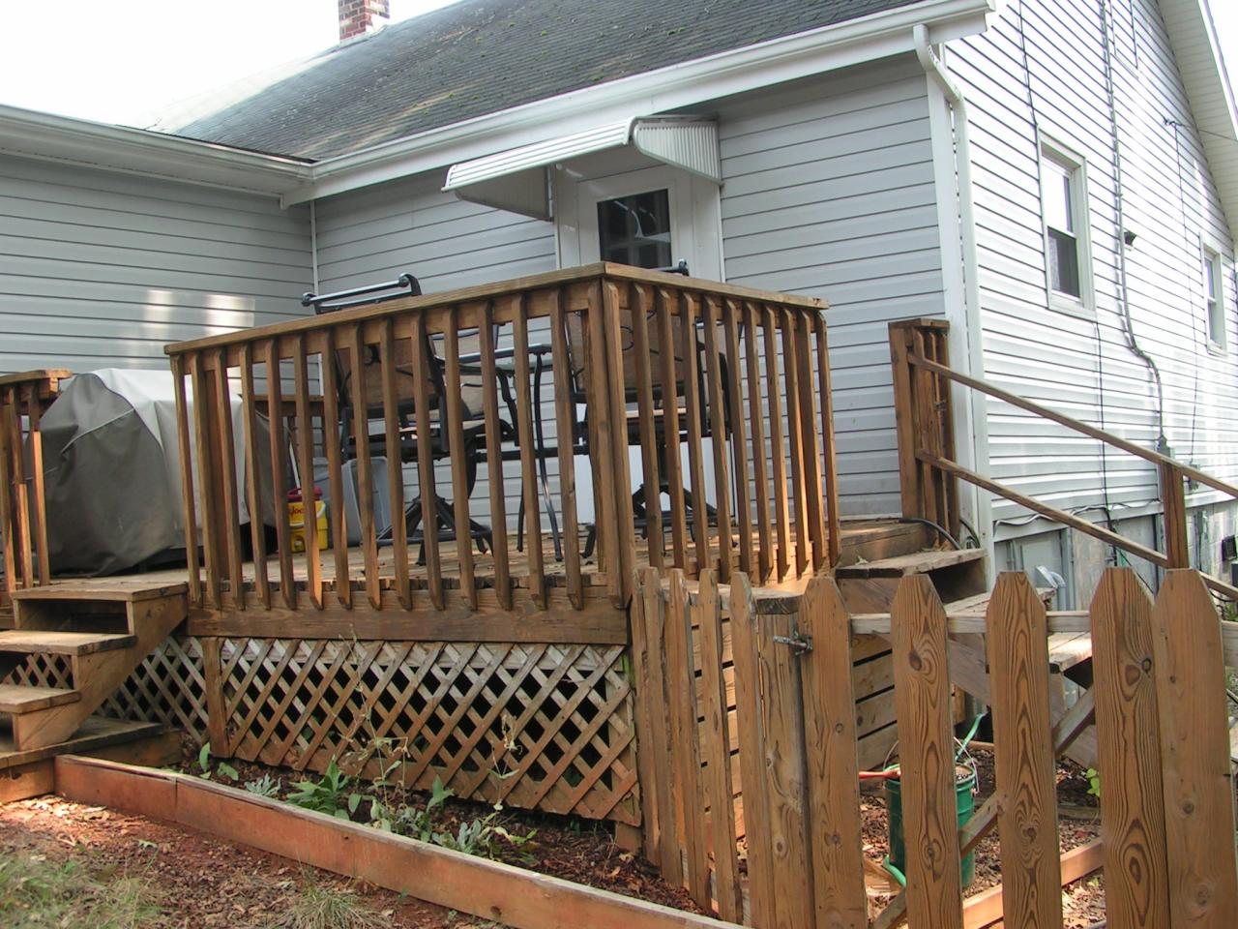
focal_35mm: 38
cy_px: 464
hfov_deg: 49.0
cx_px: 619
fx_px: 1359
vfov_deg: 37.7
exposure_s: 1/50
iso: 50
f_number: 5.6
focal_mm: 5.8
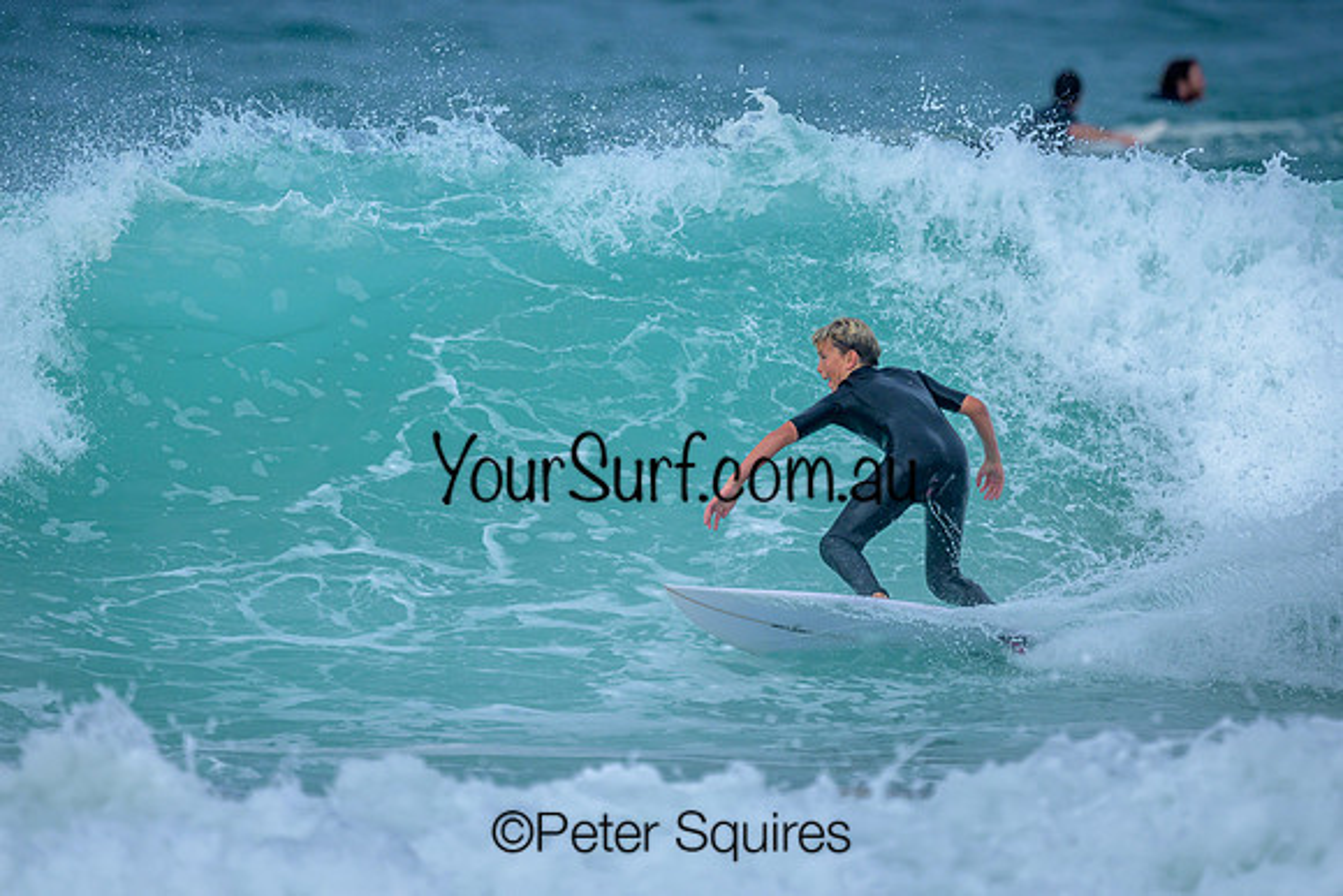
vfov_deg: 1.3
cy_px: 441
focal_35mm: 1100
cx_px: 785
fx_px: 41031
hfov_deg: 1.9
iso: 360
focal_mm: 800
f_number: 6.3
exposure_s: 1/2500
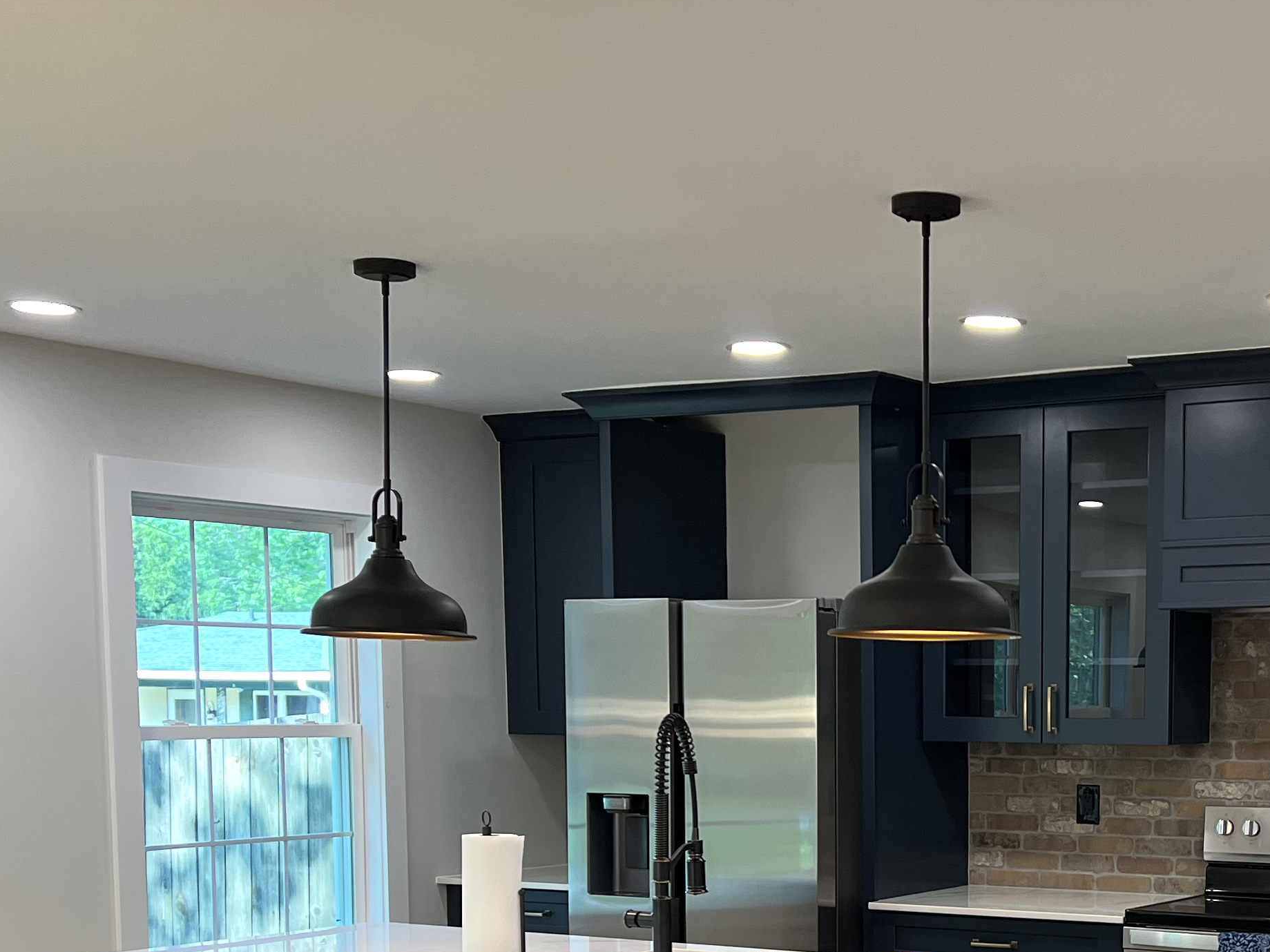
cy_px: 880
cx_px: 1014
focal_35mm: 57
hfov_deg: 32.8
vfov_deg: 24.8
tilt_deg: -6.2
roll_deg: -0.4
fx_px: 2091
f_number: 1.5
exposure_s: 1/120
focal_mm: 5.7
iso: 125
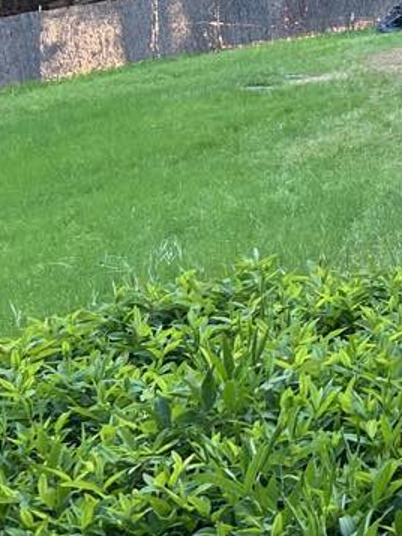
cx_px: 710
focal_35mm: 102
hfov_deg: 13.2
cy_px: -39
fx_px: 1578
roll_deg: -2.0
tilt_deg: -2.1
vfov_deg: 18.6
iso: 80
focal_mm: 5.7
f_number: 1.5
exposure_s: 1/121
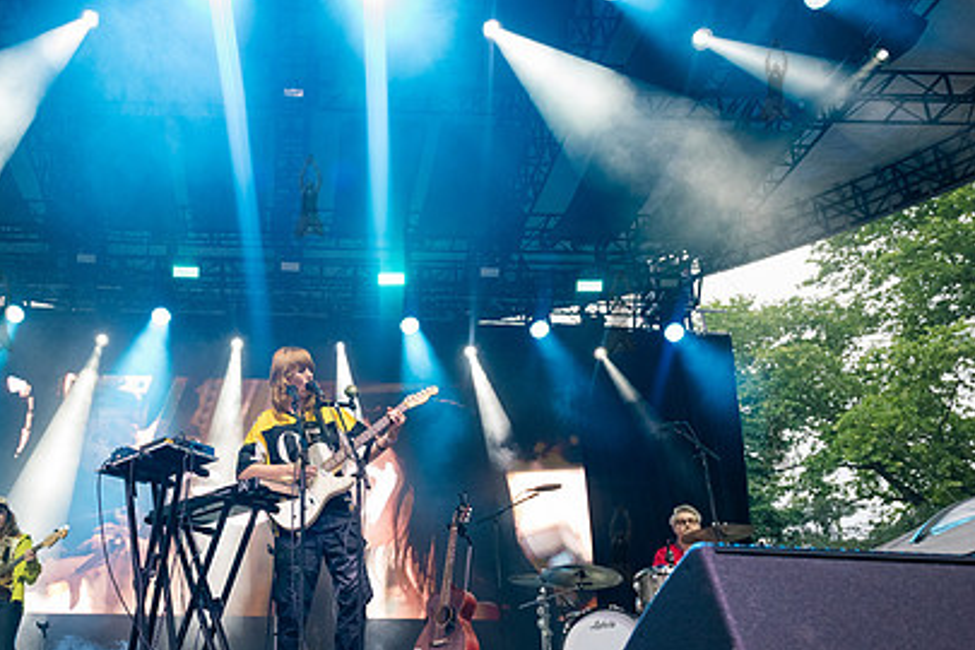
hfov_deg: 53.1
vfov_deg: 37.5
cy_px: 427
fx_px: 948
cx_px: 308
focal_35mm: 35
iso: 3200
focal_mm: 24
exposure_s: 1/250
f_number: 4.5
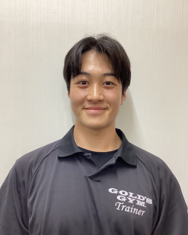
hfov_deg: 44.5
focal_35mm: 33
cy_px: 127
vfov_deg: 54.2
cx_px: 95
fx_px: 230
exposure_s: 1/50
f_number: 2.4
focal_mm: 3.3
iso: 200
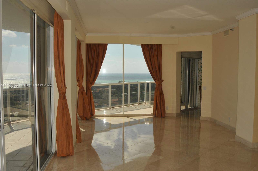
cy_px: 86
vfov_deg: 36.8
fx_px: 258
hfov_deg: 53.2
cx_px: 129
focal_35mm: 36
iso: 250
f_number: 10
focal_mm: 24
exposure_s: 1/250
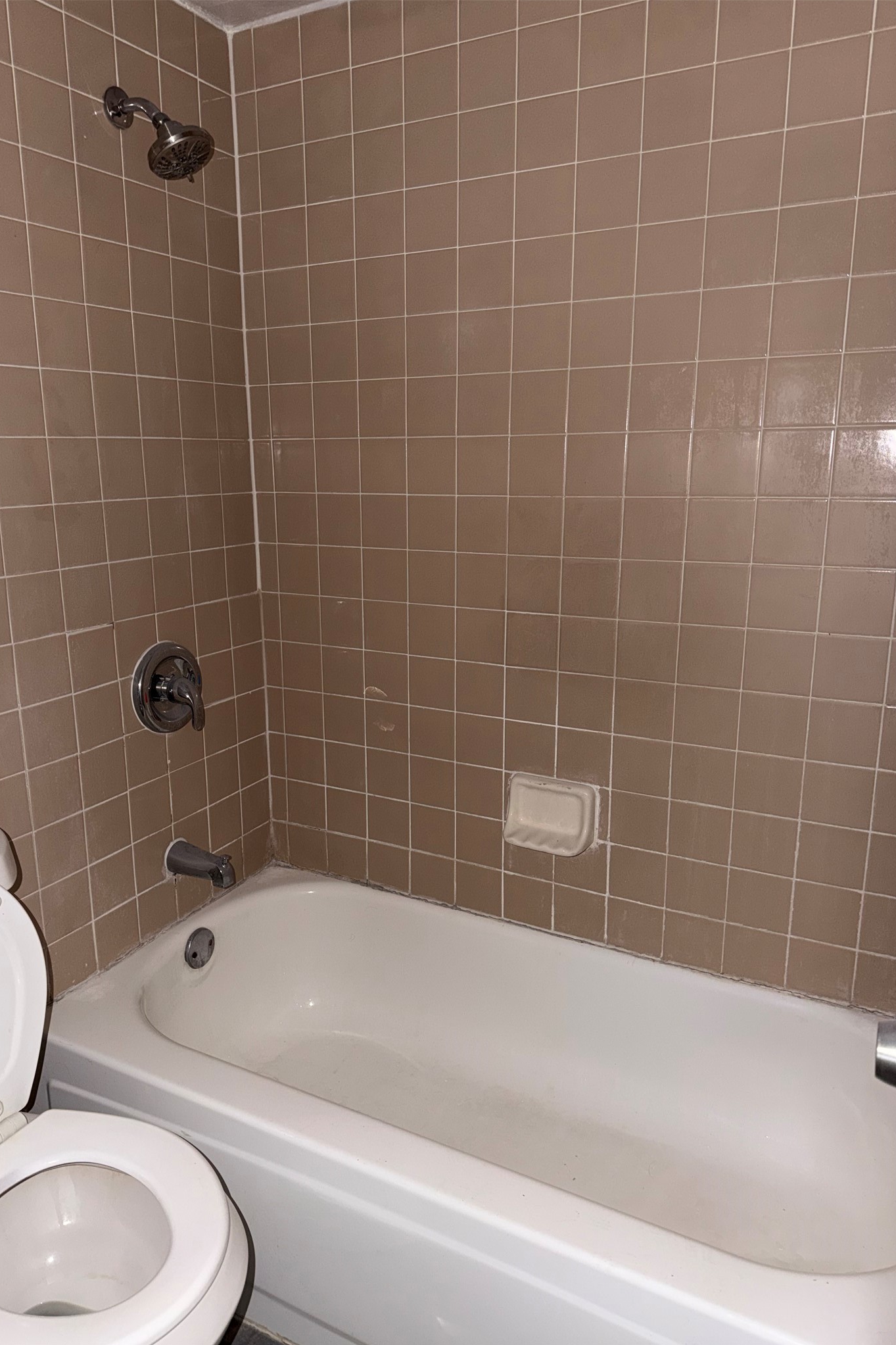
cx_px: 393
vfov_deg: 71.5
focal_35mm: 25
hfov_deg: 51.2
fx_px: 933
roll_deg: -0.2
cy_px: 673
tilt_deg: -14.1
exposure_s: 1/4
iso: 50
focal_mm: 6.76
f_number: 1.78
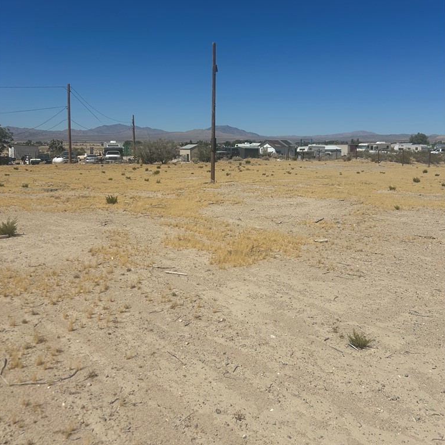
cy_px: 177
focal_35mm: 31
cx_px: 222
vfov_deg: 52.2
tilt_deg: -5.5
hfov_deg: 52.5
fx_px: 451
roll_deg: -0.5
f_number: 1.5
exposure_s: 1/12658
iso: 50
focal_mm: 5.7
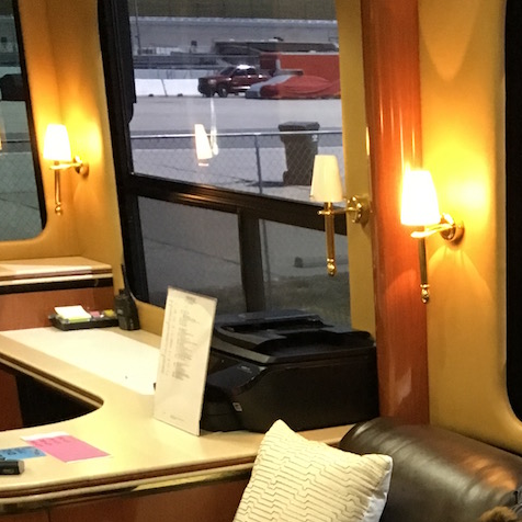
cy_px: 699
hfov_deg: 20.8
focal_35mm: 79
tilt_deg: -23.7
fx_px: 1348
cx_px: 576
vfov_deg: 19.9
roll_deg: +0.1
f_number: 2.2
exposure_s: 1/20
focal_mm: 4.15
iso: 200
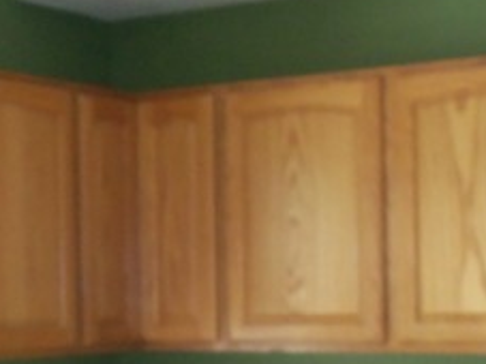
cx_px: 203
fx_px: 1501
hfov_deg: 18.4
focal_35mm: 107
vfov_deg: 13.7
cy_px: 349
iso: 250
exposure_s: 1/30
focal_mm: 6.7
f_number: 3.7
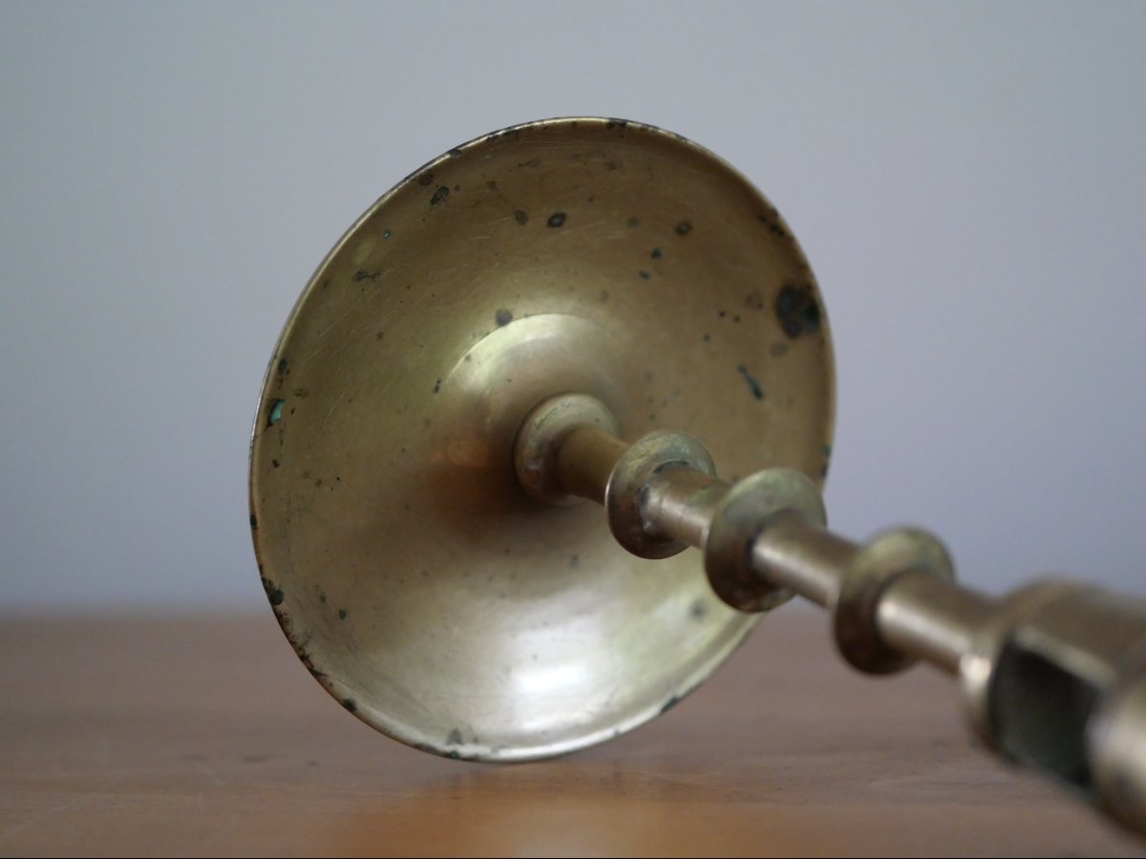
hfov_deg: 32.2
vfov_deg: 24.4
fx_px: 1986
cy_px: 430
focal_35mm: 60
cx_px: 573
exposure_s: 1/60
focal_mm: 30
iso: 3200
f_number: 2.8
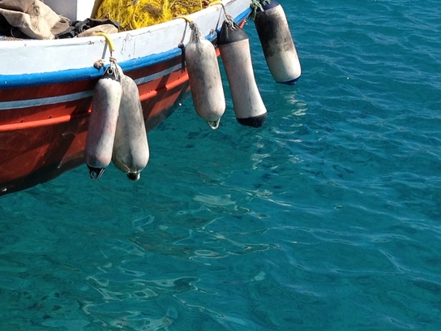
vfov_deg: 14.1
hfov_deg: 18.5
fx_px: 1312
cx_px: -24
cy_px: -31
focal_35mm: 103
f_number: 2.4
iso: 50
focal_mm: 4.28
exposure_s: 1/1842
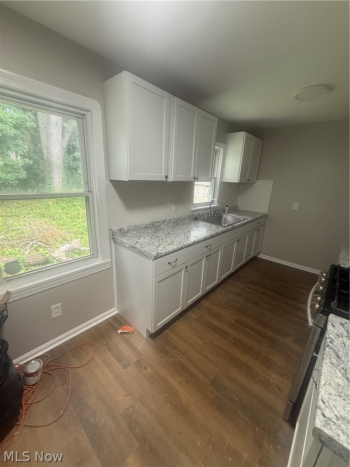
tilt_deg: -15.7
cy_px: 234
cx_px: 175
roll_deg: -2.9
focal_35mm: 14
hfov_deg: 85.7
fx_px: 189
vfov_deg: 102.1
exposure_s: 1/60
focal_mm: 2.22
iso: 160
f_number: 2.2
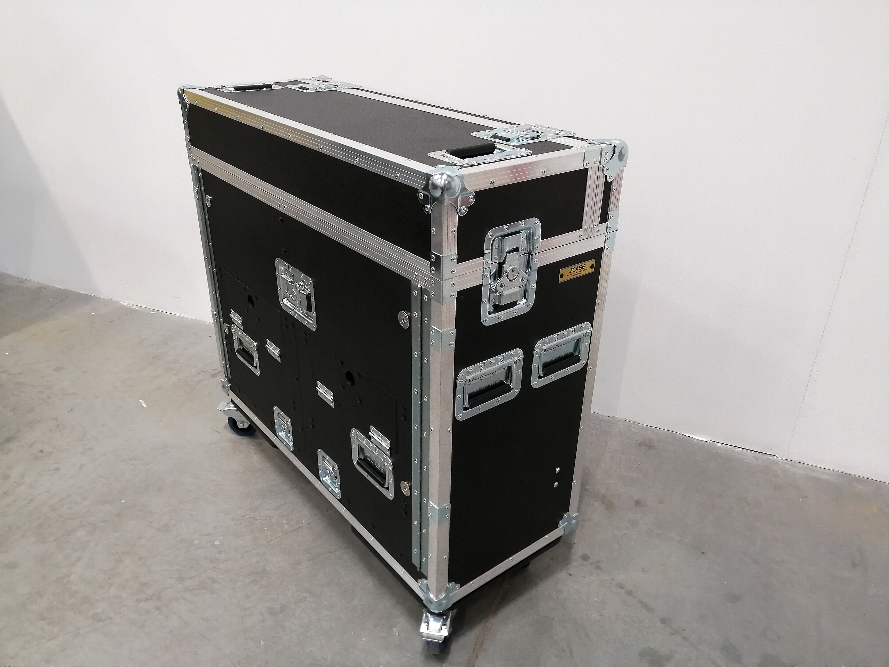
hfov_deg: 65.3
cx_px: 444
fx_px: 693
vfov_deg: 51.4
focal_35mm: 27
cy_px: 334
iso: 250
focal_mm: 3.95
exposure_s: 1/30
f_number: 1.8
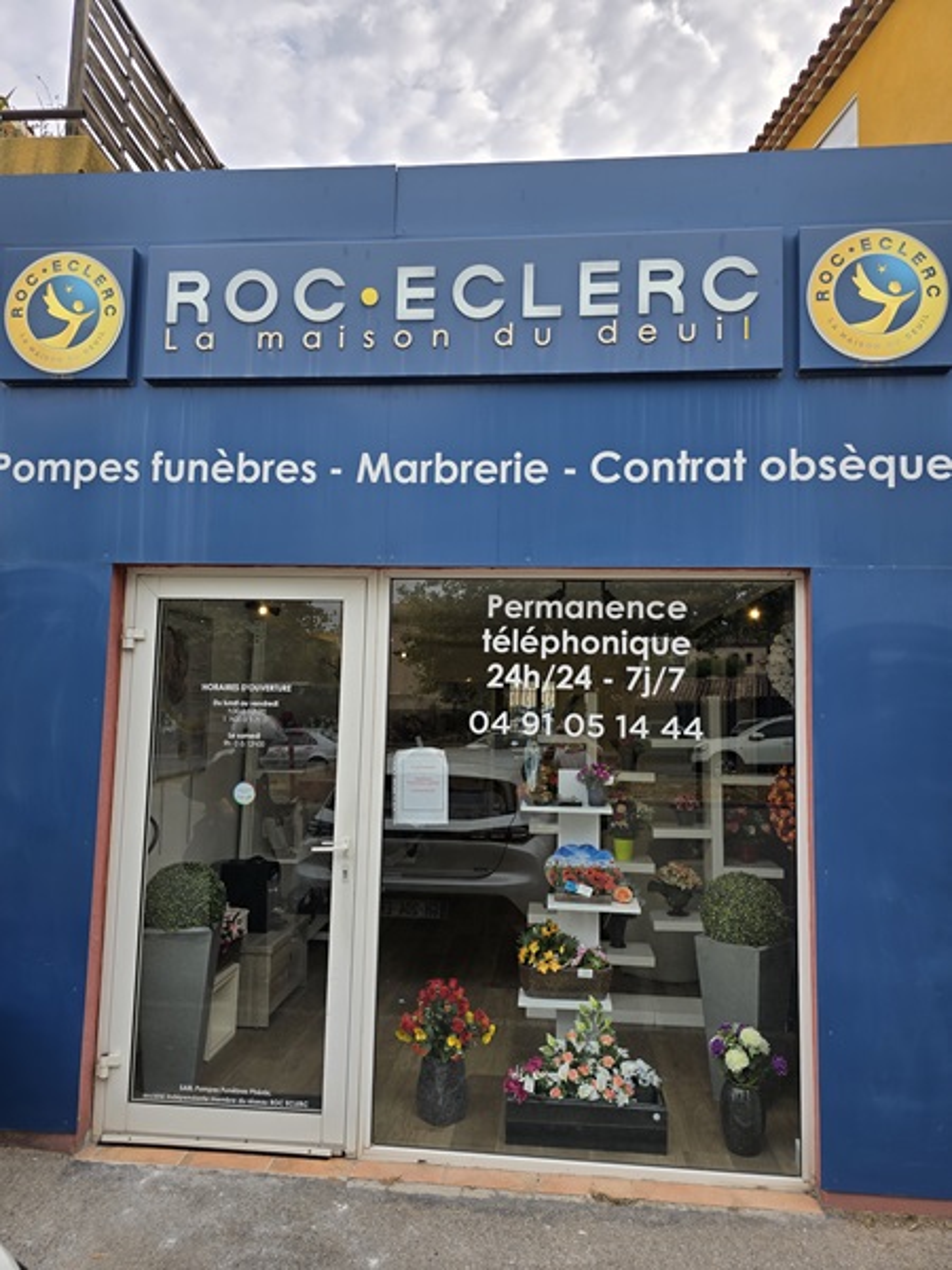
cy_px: 635
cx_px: 476
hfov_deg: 58.9
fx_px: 843
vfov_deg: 73.9
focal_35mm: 23
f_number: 1.7
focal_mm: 6.3
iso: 12
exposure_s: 1/239
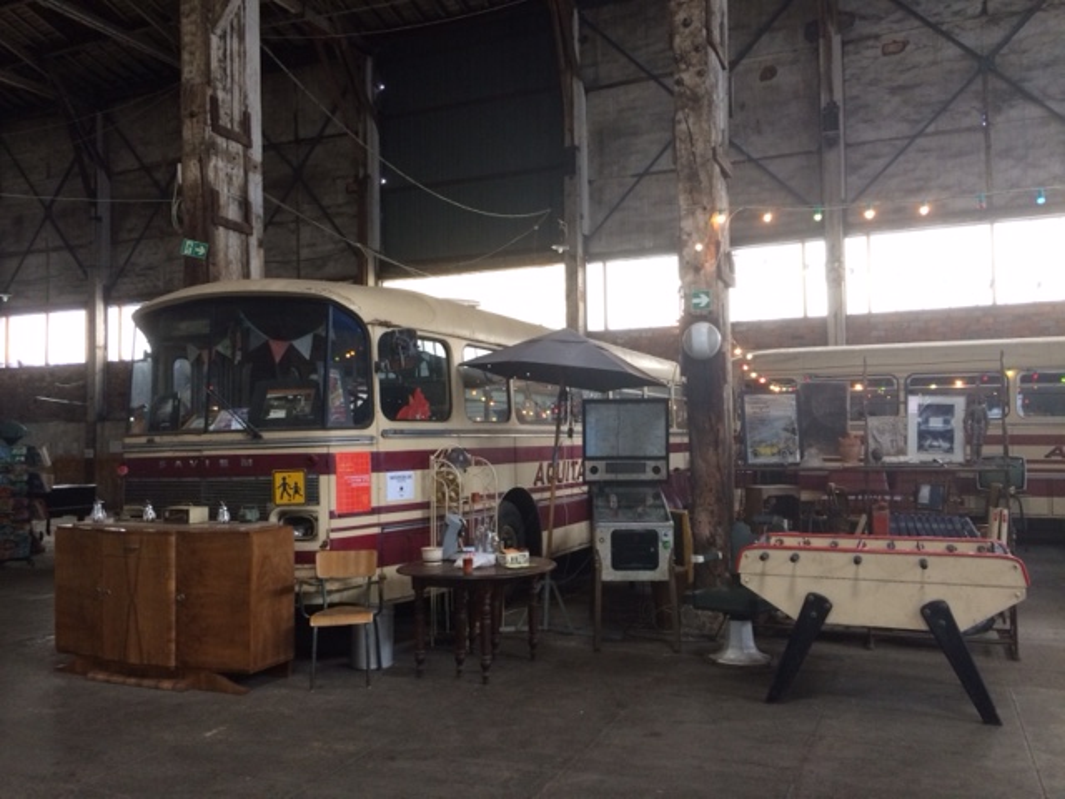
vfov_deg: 48.2
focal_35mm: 29
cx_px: 532
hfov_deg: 61.7
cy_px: 400
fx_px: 892
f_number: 2.2
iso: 80
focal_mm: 4.15
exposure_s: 1/33
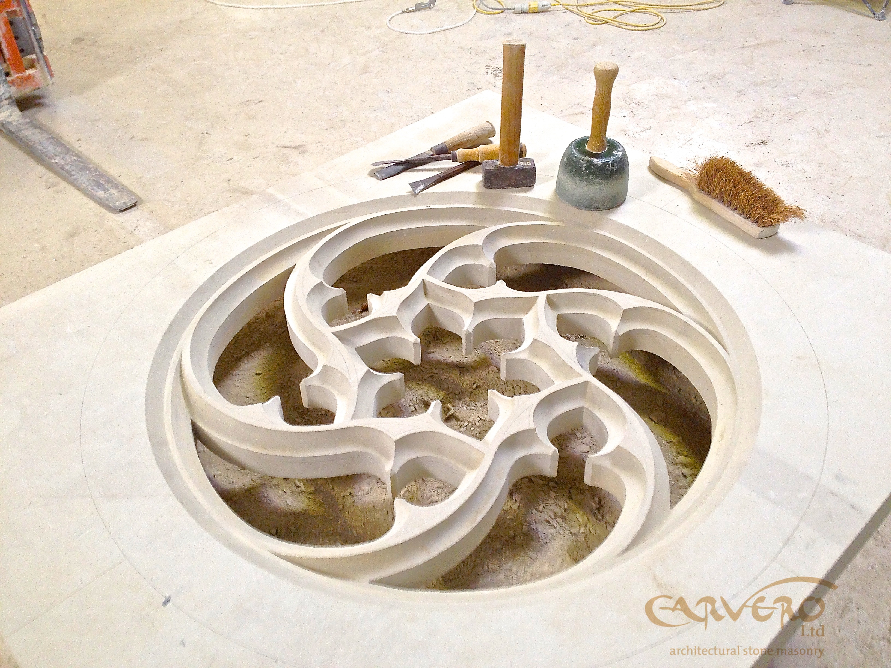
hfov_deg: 52.6
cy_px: 334
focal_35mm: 35
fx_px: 901
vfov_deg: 40.7
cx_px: 446
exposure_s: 1/20
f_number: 2.4
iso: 80
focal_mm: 4.28
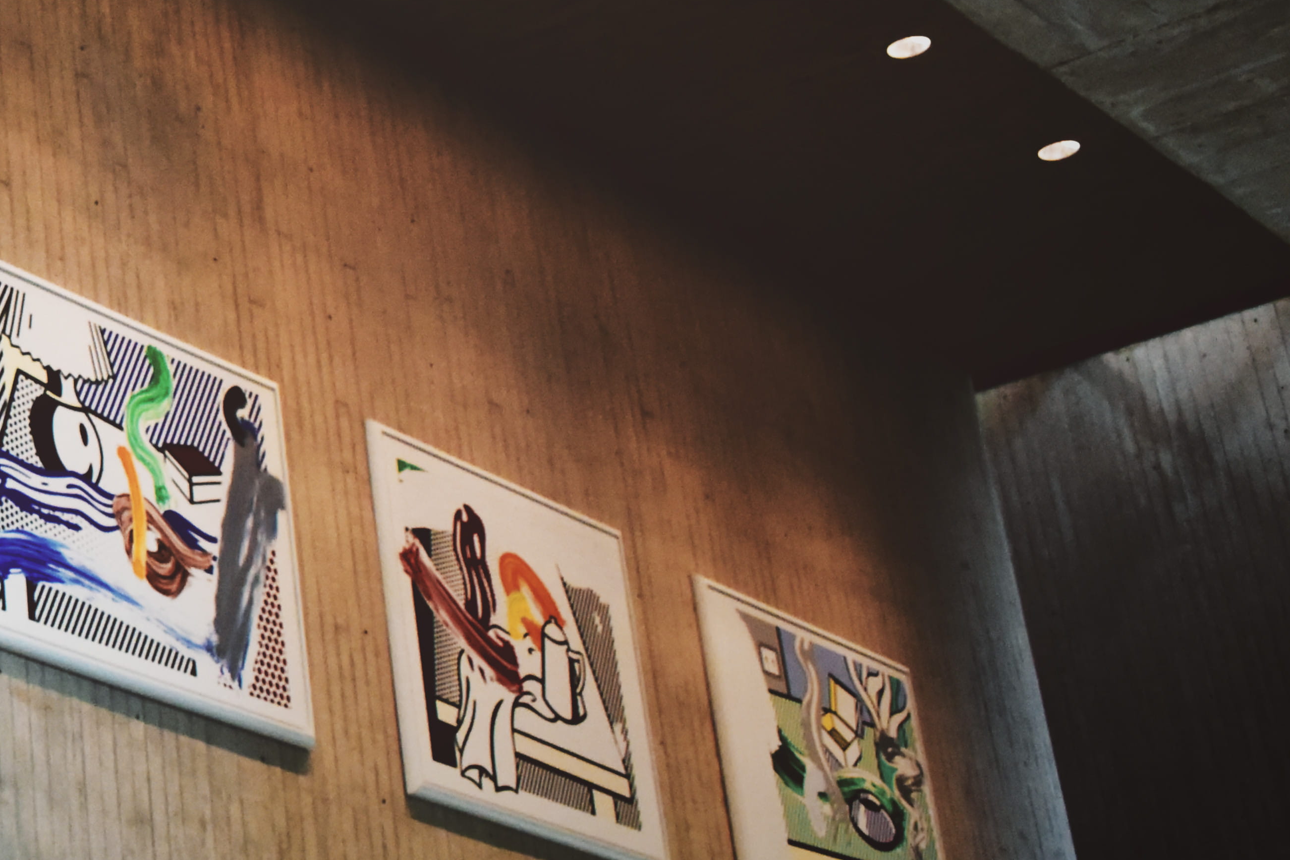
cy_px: 108
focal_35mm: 99
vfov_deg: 13.7
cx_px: -424
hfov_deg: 19.0
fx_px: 3547
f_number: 9
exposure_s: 1/125
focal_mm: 35
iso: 4000
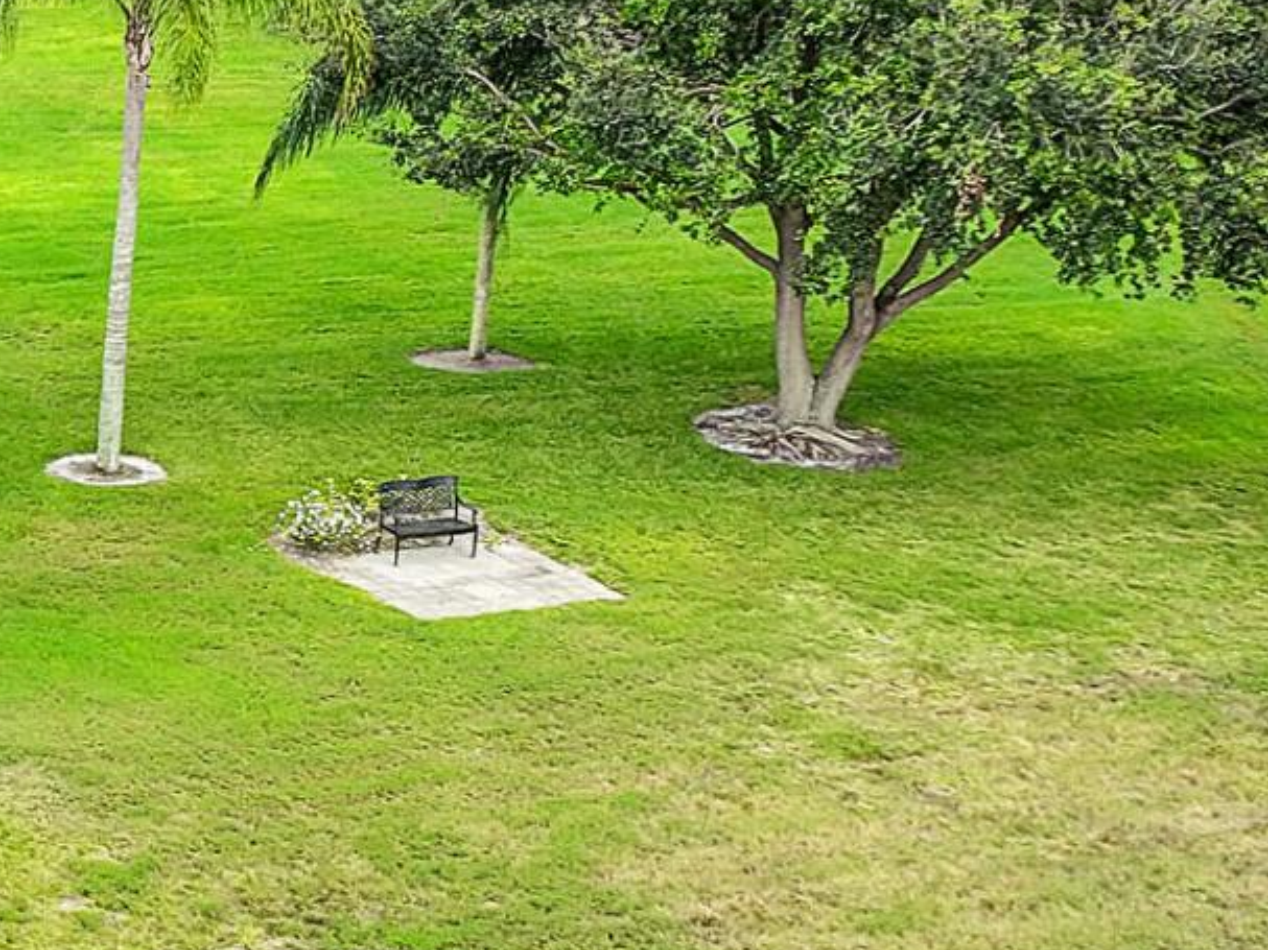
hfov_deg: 16.0
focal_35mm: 114
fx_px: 4175
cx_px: -566
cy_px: 693
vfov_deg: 13.0
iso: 120
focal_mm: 12.3
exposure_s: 1/640
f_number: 2.8
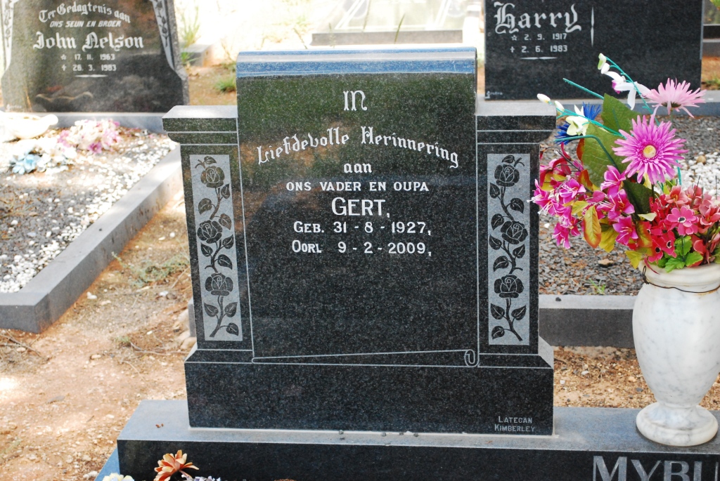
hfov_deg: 30.5
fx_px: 1321
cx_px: 360
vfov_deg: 20.7
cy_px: 240
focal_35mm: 66
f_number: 5.3
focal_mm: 44
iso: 1600
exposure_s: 1/1000
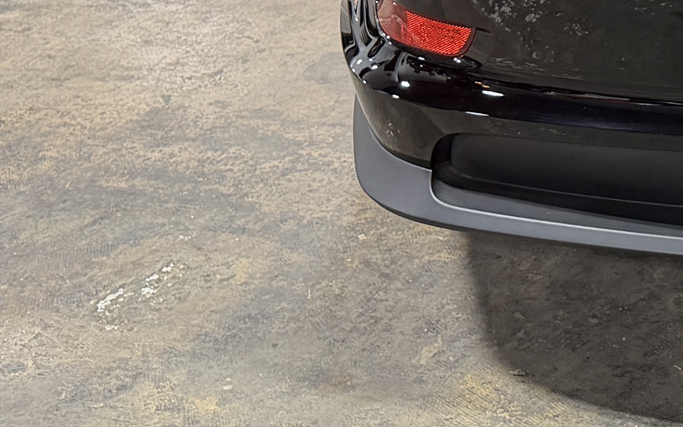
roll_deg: -0.7
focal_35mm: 98
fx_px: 1824
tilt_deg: -10.5
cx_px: 1064
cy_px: -325
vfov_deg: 12.3
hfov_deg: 18.5
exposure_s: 1/60
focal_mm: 6.76
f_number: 1.78
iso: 200
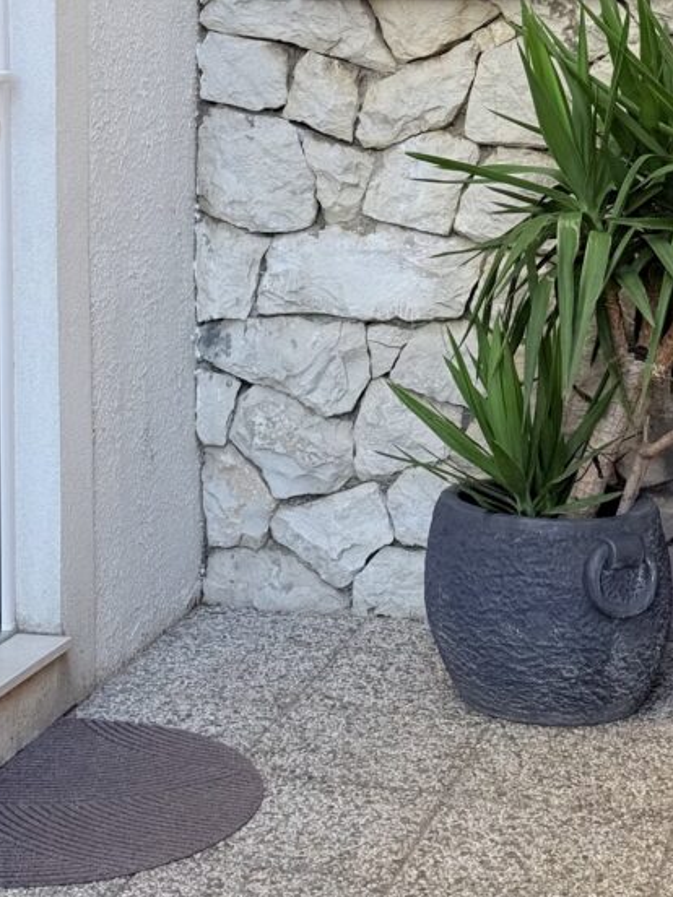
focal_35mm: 89
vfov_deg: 21.5
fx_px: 2307
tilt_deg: -0.4
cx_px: 286
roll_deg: +1.0
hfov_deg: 16.6
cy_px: 76
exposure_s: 1/442
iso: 80
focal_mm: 6.76
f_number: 1.78
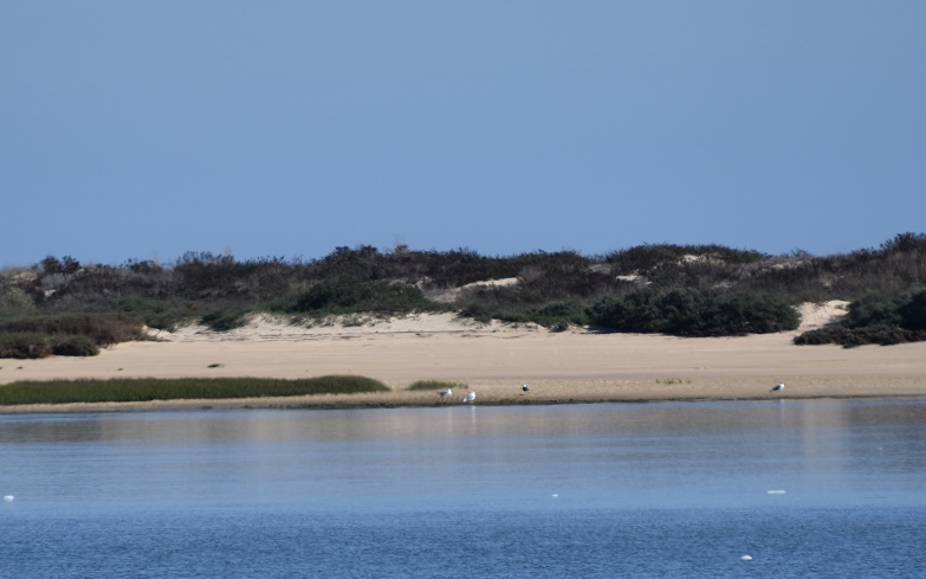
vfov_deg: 2.2
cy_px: 464
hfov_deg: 3.6
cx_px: 362
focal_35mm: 586
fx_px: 14785
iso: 200
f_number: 5.6
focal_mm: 200
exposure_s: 1/1600
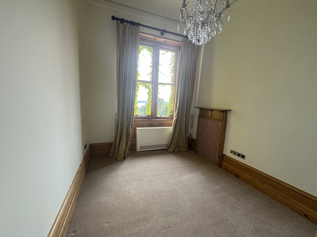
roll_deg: -2.2
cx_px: 158
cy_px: 118
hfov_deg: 102.1
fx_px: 128
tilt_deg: -6.2
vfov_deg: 85.7
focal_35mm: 14
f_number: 2.2
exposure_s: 1/99
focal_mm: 2.22
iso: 50
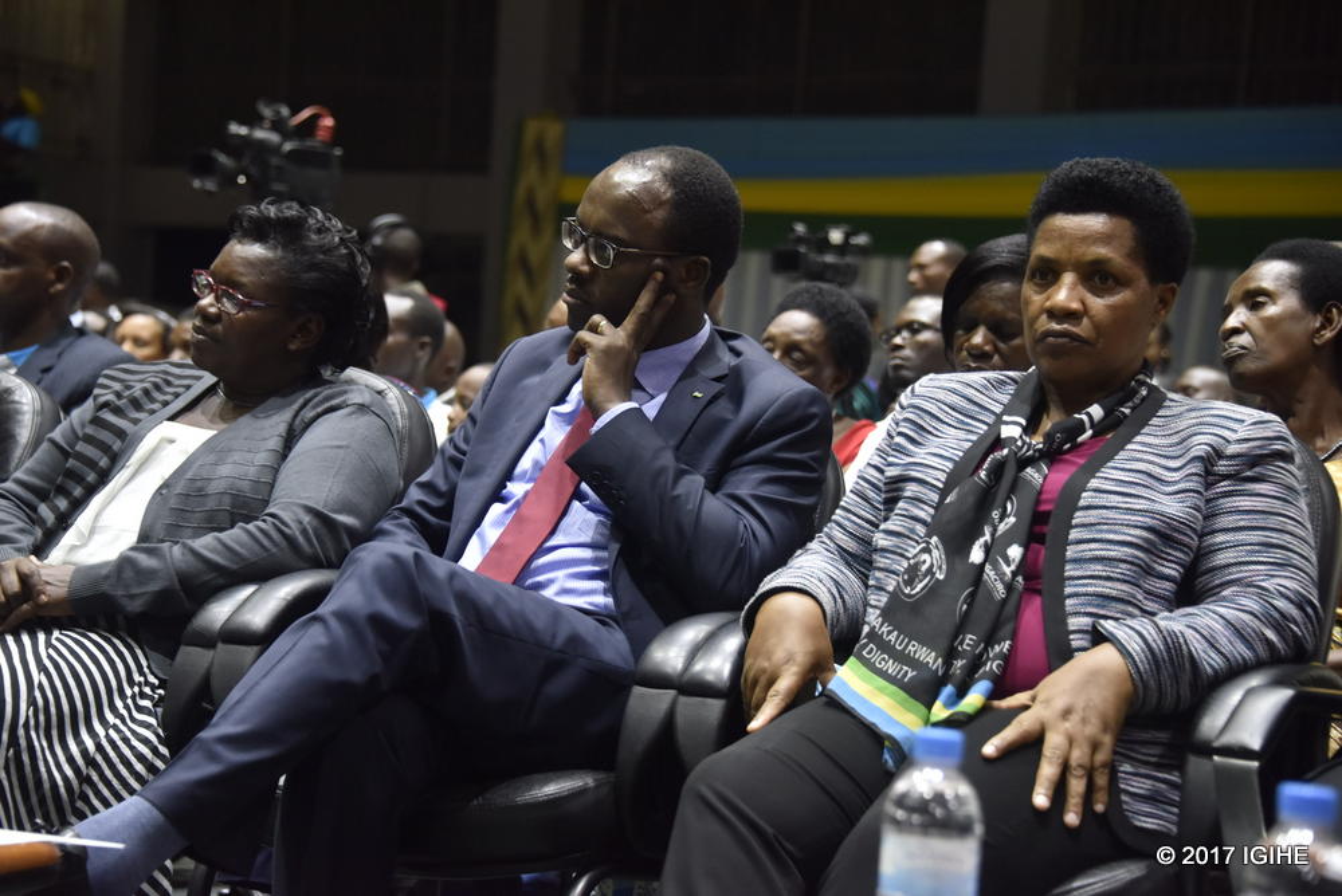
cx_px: 671
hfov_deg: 22.6
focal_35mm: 90
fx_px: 3357
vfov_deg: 15.2
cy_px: 448
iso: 1600
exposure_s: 1/100
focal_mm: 90
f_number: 5.3
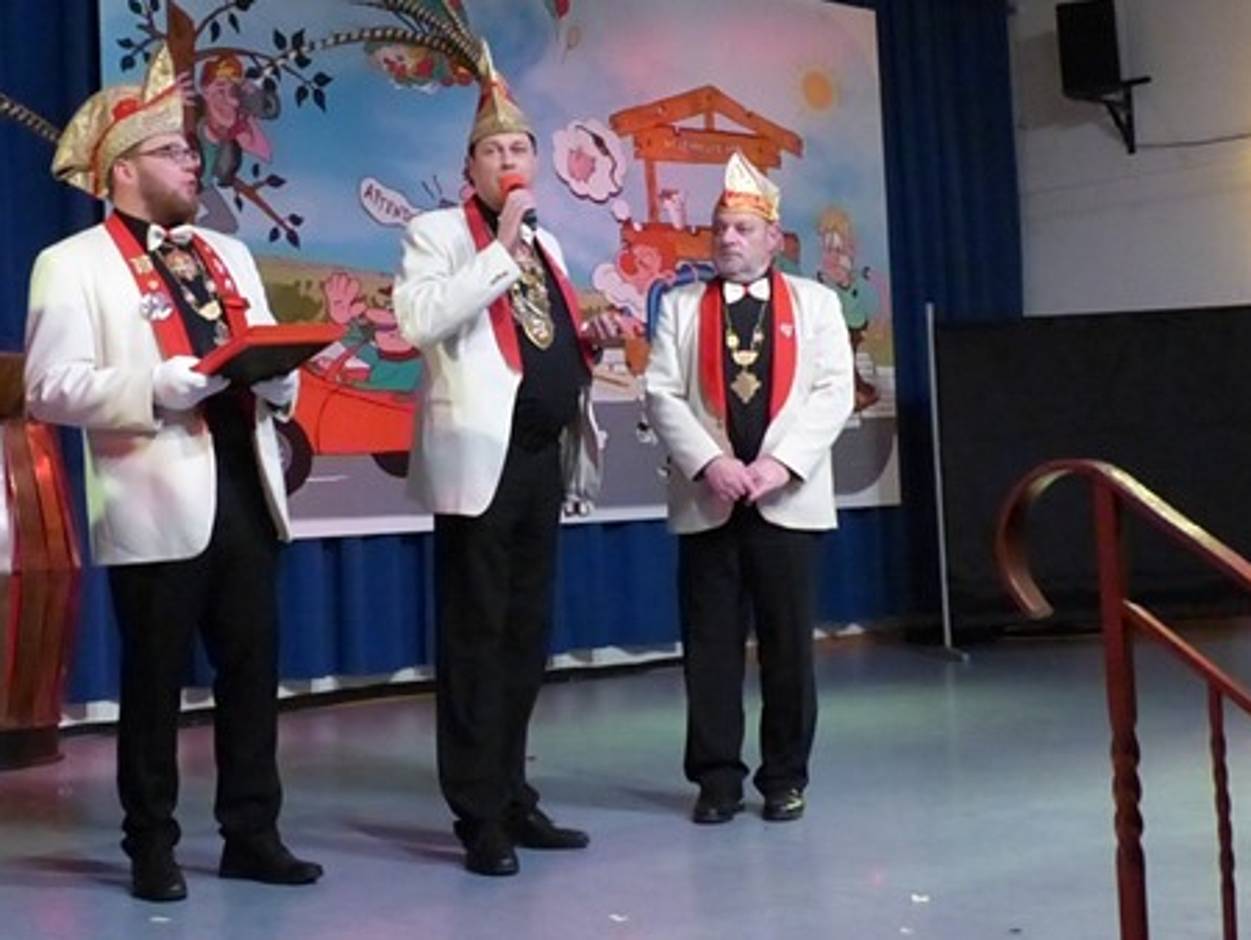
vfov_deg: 24.3
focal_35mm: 60
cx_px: 528
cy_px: 327
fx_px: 2170
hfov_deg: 32.1
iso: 1600
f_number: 3.5
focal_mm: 7.8
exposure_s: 1/125
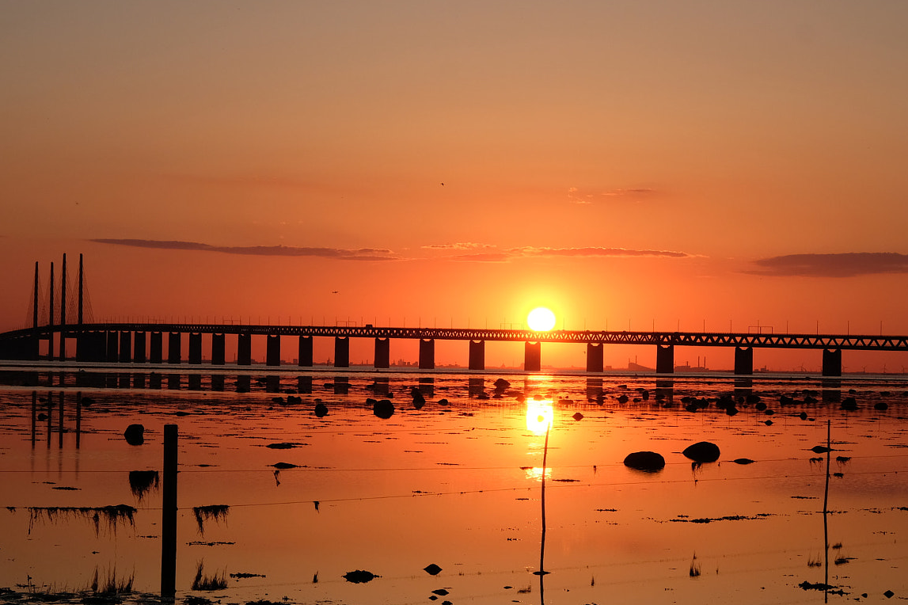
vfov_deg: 12.9
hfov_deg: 19.3
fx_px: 2673
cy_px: 331
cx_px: 455
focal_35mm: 106
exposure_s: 1/420
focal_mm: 50.5
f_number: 11
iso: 400
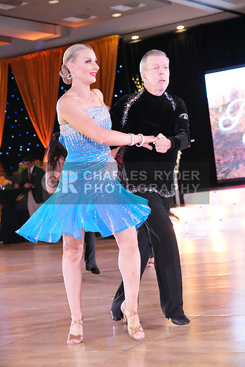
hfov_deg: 17.7
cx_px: 122
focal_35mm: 77
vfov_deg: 26.3
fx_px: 786
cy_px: 184
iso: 8000
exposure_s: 1/250
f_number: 6.3
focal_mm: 77
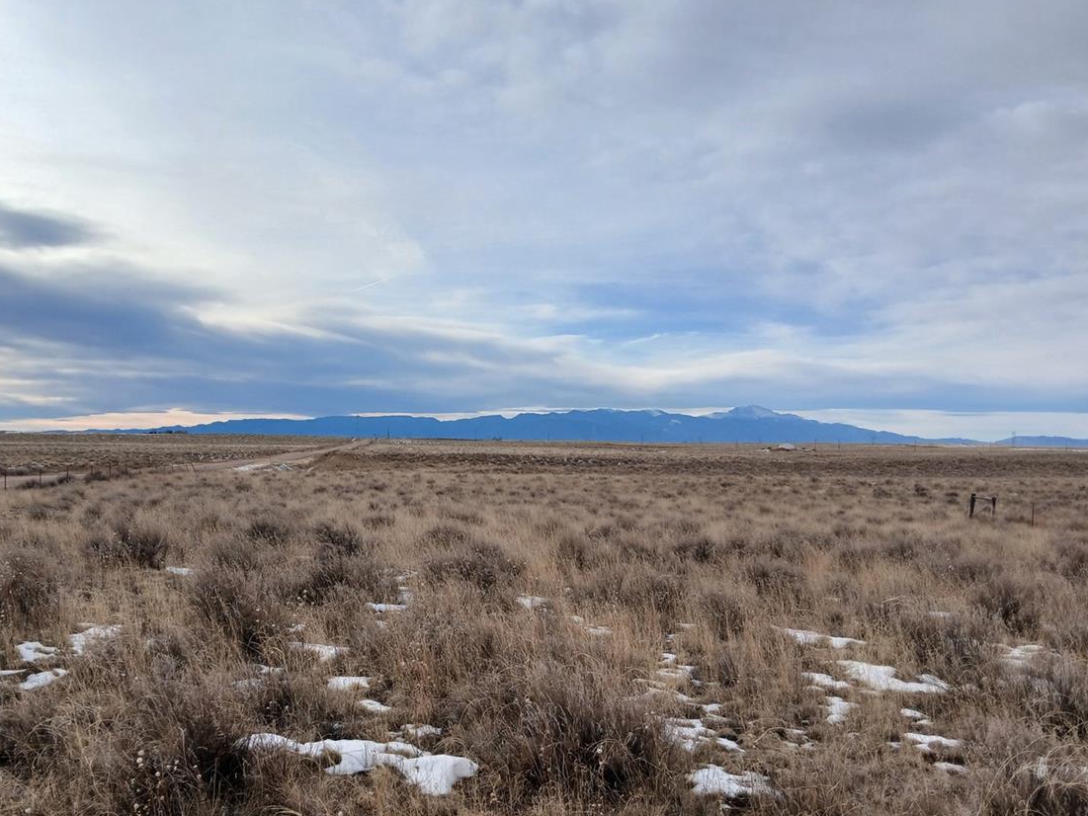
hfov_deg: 53.5
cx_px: 422
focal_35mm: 34
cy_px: 450
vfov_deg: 41.7
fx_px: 1069
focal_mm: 3.98
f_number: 1.8
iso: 20
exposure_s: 1/791
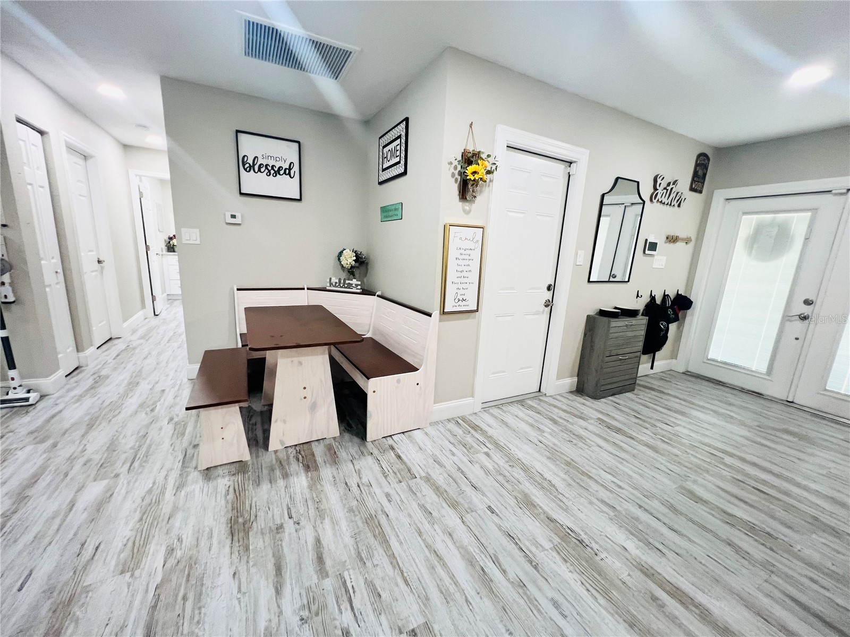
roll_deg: -2.3
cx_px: 425
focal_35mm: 13
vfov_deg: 89.9
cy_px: 318
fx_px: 319
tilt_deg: -12.1
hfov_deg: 106.2
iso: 160
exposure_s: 1/60
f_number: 1.8
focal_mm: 1.57
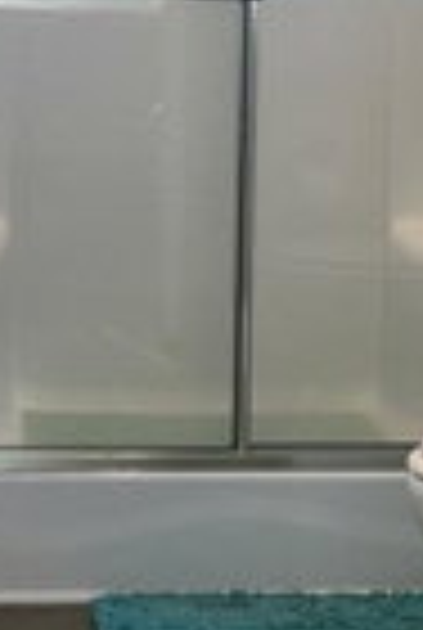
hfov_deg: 9.3
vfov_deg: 13.6
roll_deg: -0.5
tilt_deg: -3.9
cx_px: 184
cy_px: -4
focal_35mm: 148
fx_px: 2596
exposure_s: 1/120
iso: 64
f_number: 1.5
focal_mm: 5.7
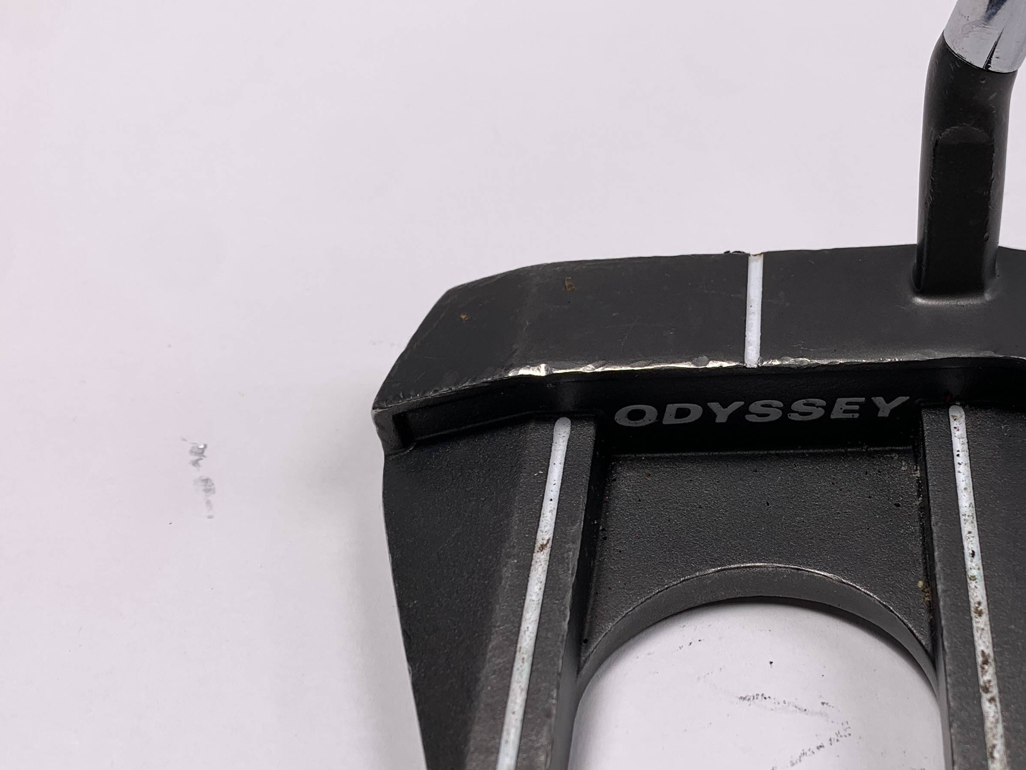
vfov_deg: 32.7
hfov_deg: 42.1
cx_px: 715
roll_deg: -0.1
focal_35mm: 44
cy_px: 499
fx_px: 1304
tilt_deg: -44.7
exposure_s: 1/215
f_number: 1.8
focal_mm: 4.25
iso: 25
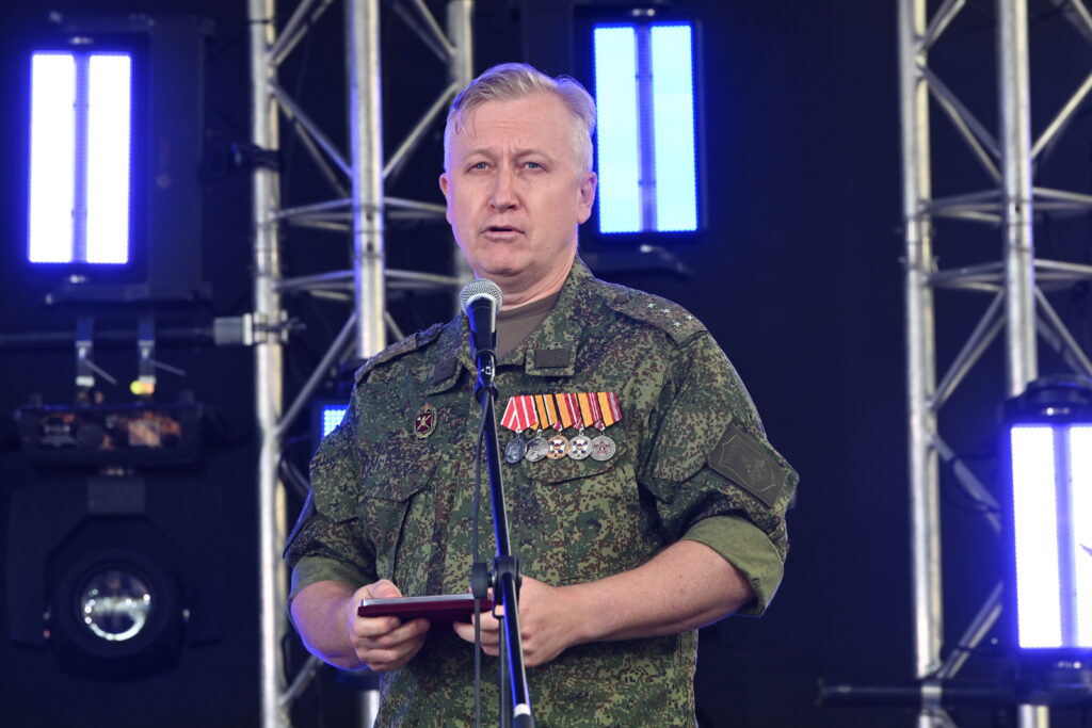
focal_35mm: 200
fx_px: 6067
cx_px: 546
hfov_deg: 10.3
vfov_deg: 6.9
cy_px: 364
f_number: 7.1
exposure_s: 1/250
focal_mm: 200
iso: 800
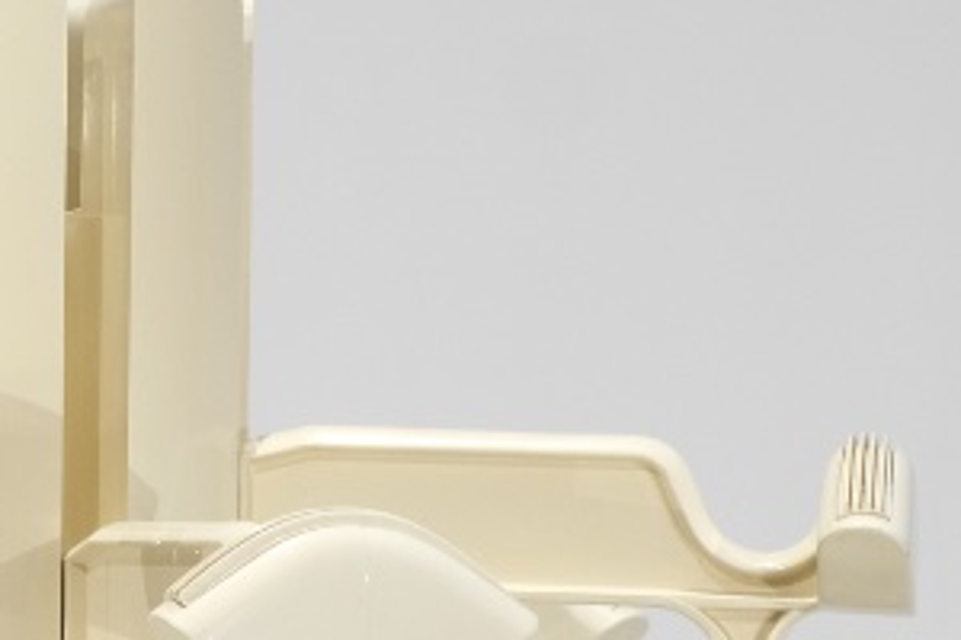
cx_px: -51
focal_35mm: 212
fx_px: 5659
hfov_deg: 9.6
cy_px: 662
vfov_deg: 6.5
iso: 800
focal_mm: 35
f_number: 6.4
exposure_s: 1/70
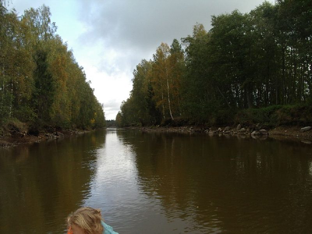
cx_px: 156
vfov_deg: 37.7
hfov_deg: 49.0
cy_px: 117
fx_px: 343
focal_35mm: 38
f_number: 4.8
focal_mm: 5.8
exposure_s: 1/160
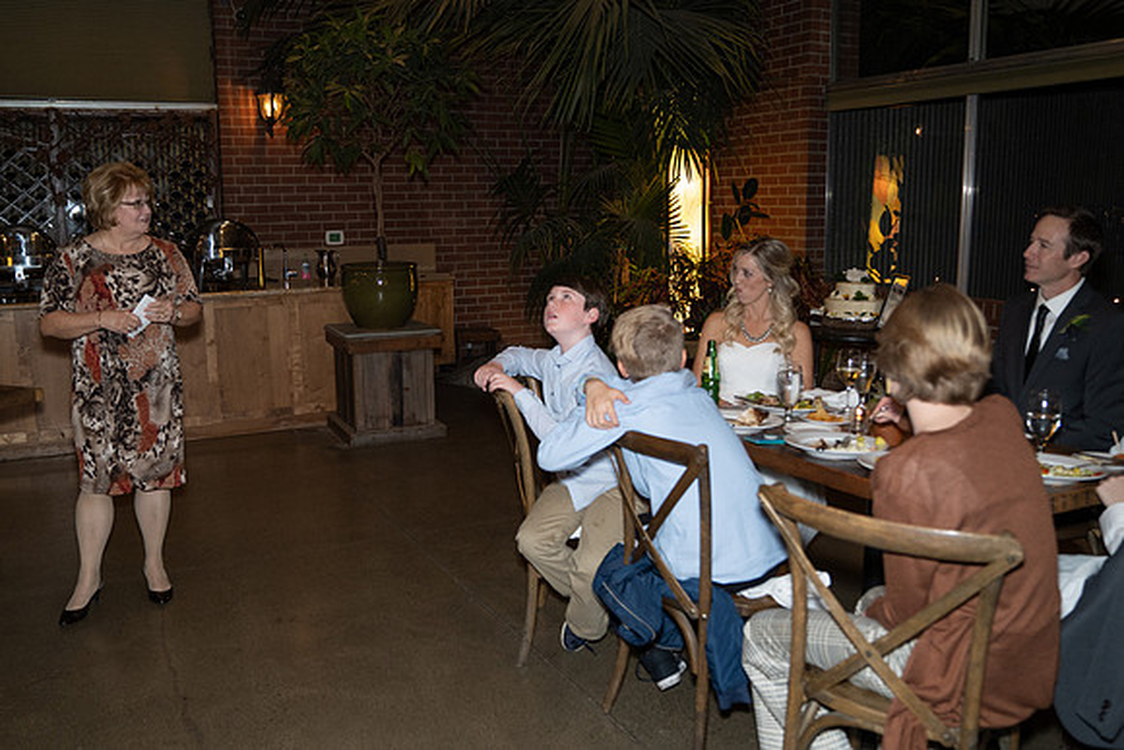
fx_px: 942
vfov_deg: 43.4
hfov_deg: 61.6
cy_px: 380
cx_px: 540
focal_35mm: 30
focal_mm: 25
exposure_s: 1/125
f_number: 2.8
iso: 2000
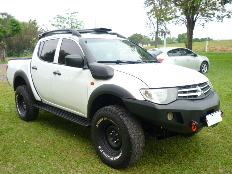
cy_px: 87
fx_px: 221
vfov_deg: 42.9
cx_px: 116
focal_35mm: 33
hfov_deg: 55.4
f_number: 2.8
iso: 100
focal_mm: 5.5
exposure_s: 1/400
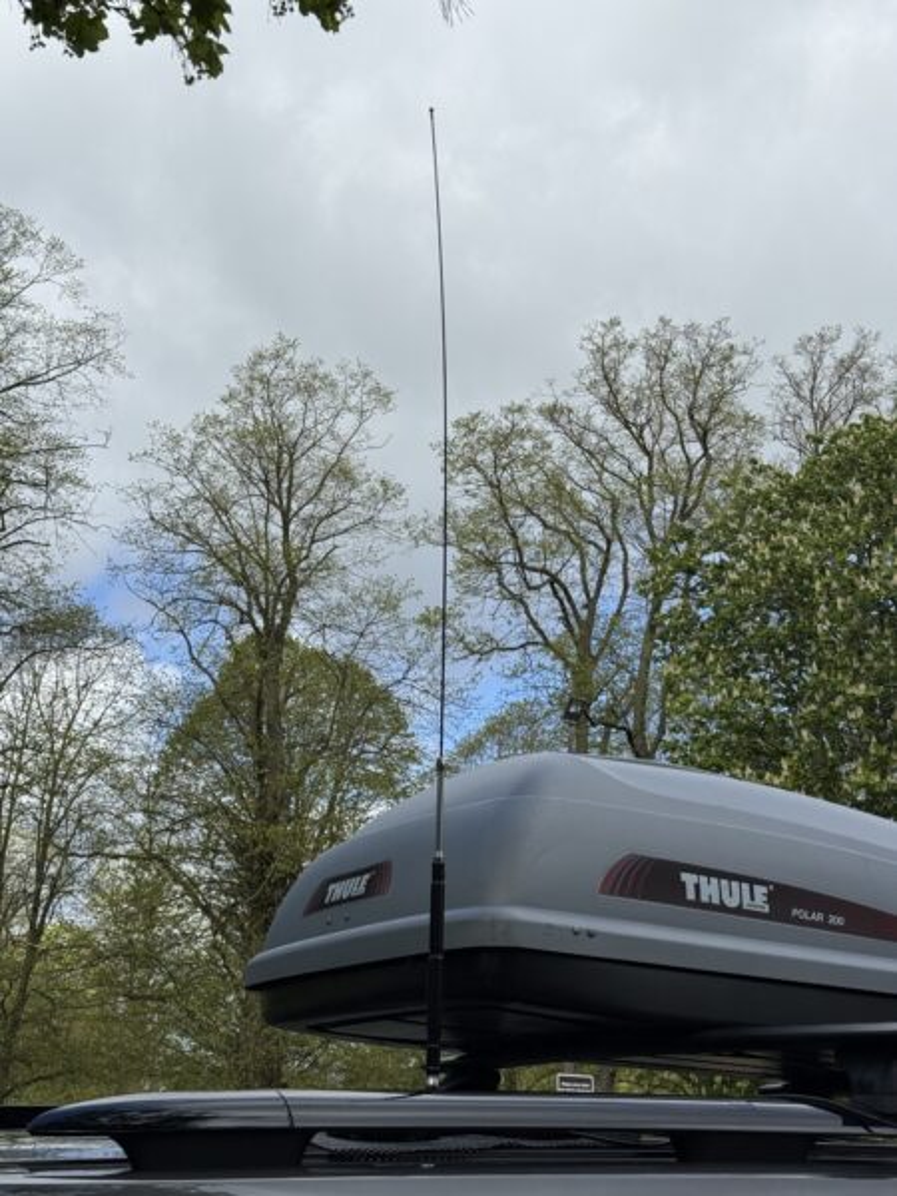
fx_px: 1658
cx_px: 448
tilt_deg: +17.7
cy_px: 598
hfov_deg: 30.3
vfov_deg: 39.7
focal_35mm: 48
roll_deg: -2.0
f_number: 1.78
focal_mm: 6.76
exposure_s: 1/6536
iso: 64
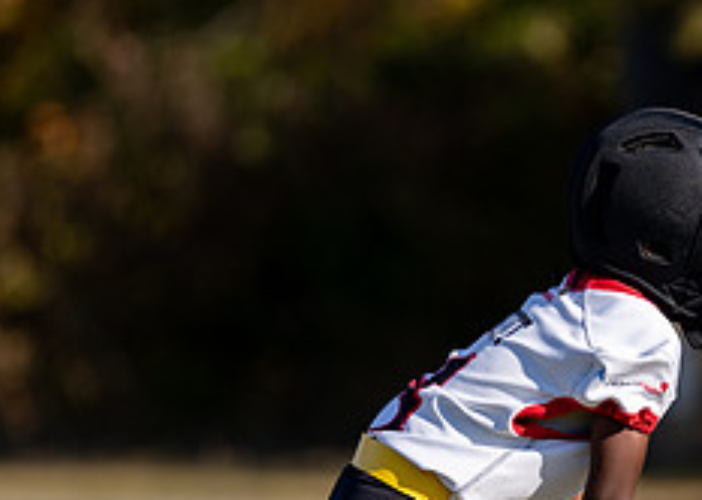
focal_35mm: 618
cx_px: 590
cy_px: 500
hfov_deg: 3.3
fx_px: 12311
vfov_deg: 2.3
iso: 160
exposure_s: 1/3200
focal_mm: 200
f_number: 2.8
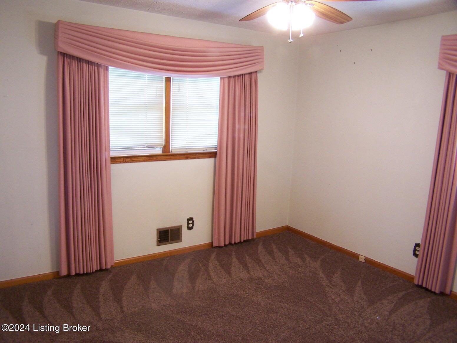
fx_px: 502
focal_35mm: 38
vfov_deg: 37.7
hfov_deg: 49.0
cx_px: 228
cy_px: 172
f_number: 2.8
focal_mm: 6.3
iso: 140
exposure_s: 1/15
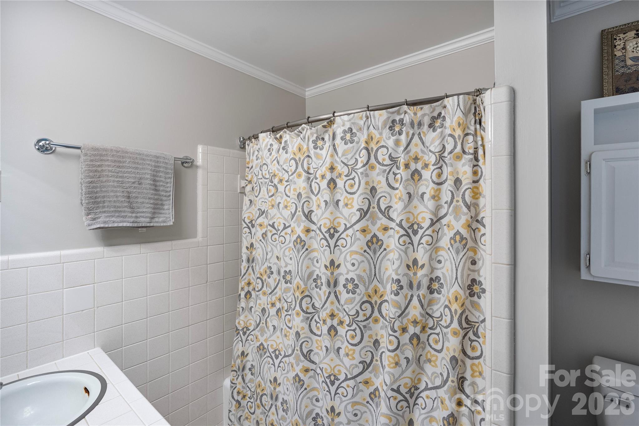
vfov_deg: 73.7
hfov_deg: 96.7
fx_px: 284
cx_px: 320
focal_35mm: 16
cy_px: 213
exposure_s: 1/30
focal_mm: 16
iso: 1250
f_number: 2.8
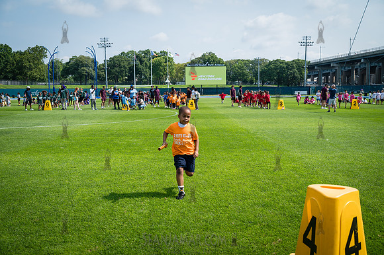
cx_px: 192
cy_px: 128
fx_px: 384
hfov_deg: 53.2
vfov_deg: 36.8
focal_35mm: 36
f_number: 5
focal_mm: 36
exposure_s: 1/500
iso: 100
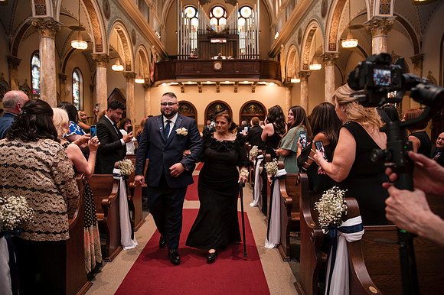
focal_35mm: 25
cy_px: 148
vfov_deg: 52.1
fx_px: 302
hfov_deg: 72.6
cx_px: 222
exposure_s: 1/60
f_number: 2.8
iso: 800
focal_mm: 24
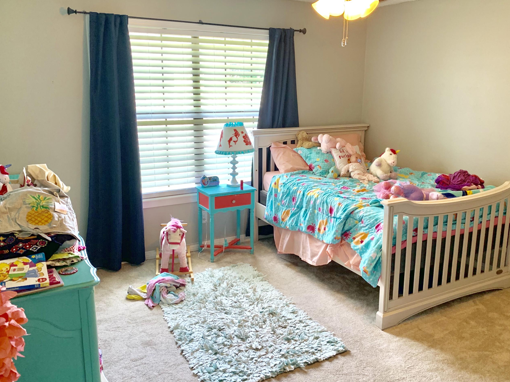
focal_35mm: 31
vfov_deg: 45.4
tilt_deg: -11.8
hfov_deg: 58.3
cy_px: 192
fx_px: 457
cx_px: 277
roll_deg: -1.1
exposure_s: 1/60
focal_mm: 4.25
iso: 125
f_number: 1.8
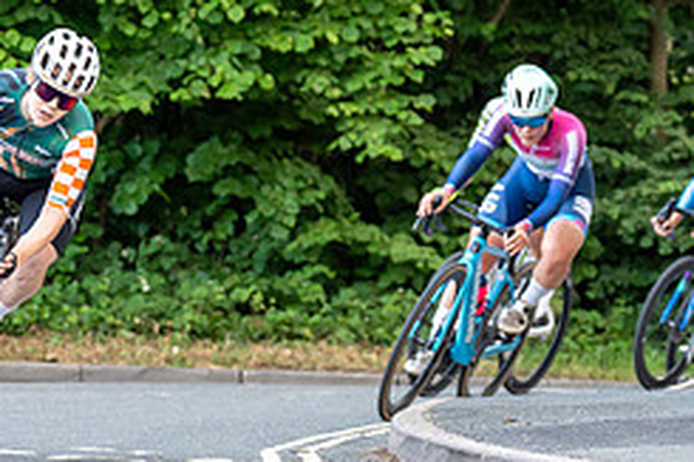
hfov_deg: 7.3
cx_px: -53
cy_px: 368
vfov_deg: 4.9
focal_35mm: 280
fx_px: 5394
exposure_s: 1/500
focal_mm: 79
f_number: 3.2
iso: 1000
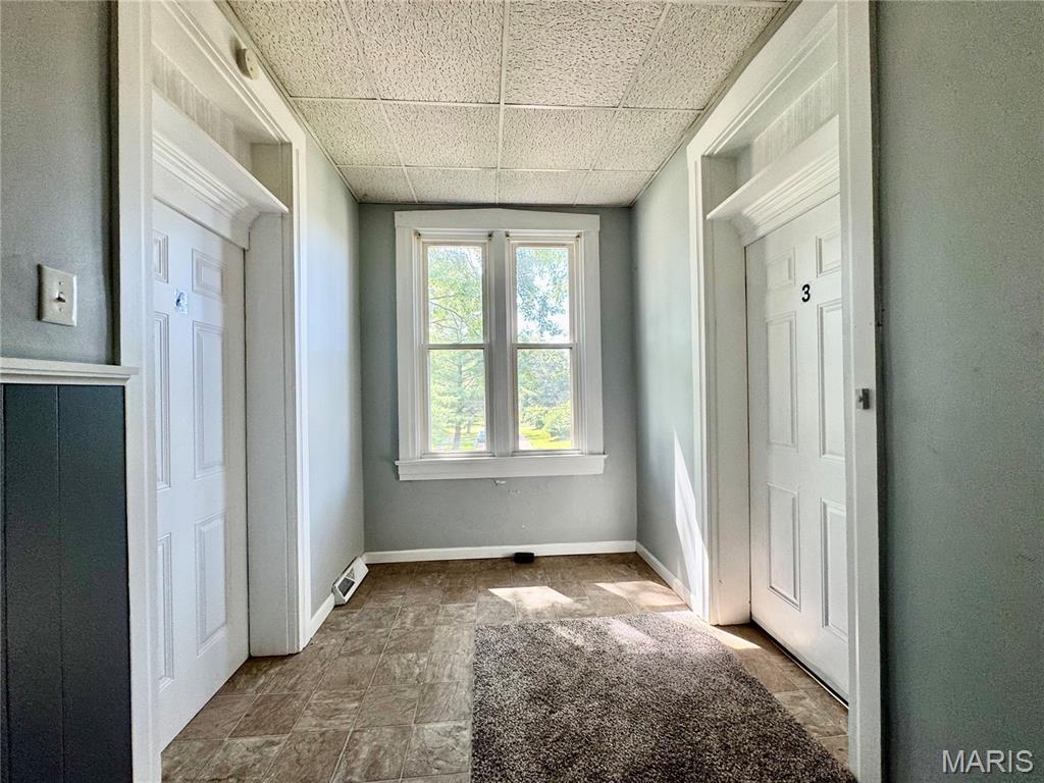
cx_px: 522
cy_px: 392
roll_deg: +1.0
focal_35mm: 14
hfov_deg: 102.1
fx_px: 422
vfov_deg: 85.7
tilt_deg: -0.2
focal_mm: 2.22
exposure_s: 1/120
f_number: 2.2
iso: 125
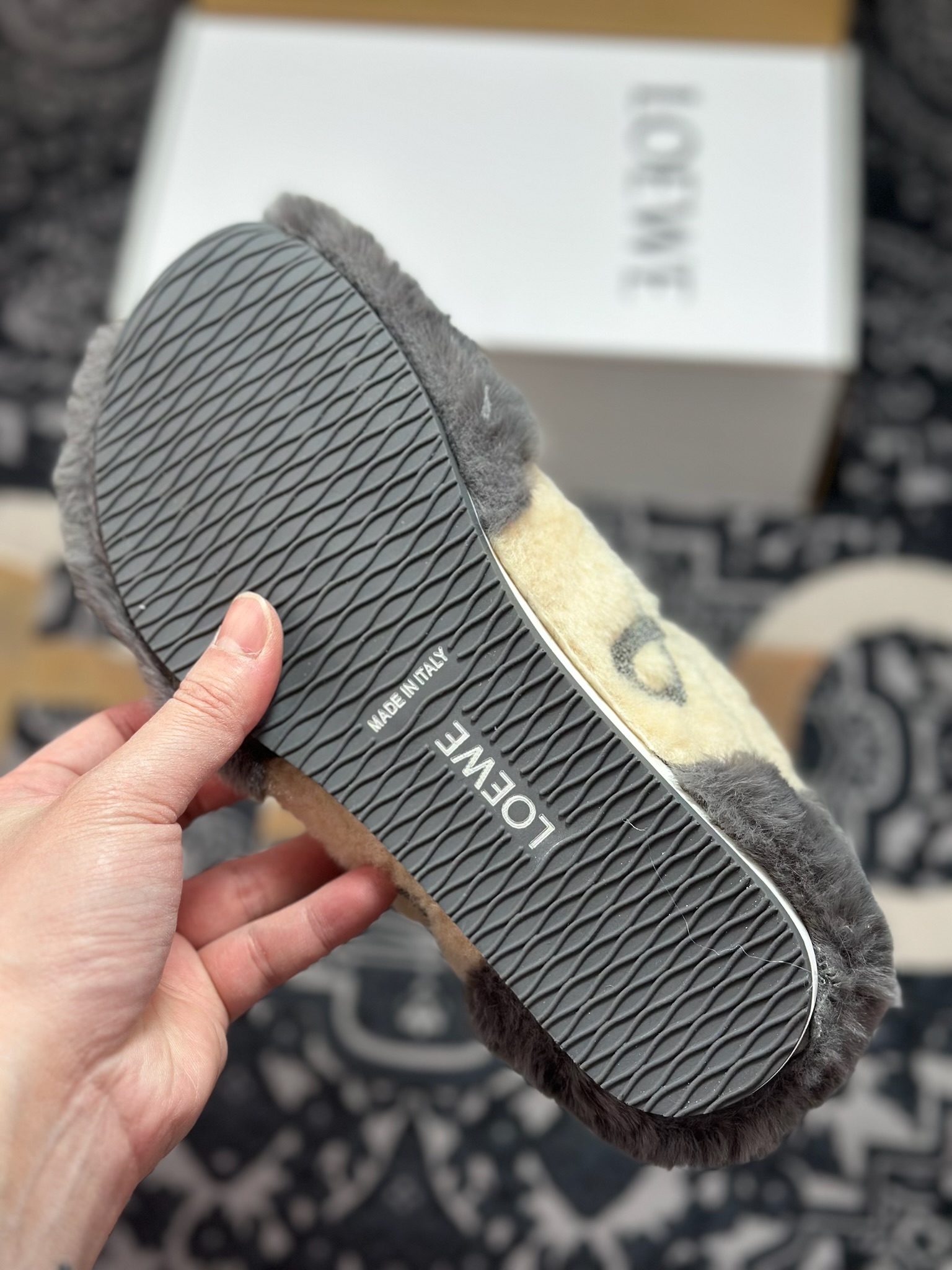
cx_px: 476
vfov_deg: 39.7
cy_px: 635
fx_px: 1760
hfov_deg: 30.3
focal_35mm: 48
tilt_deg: -61.2
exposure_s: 1/880
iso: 80
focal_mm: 6.86
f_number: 1.78
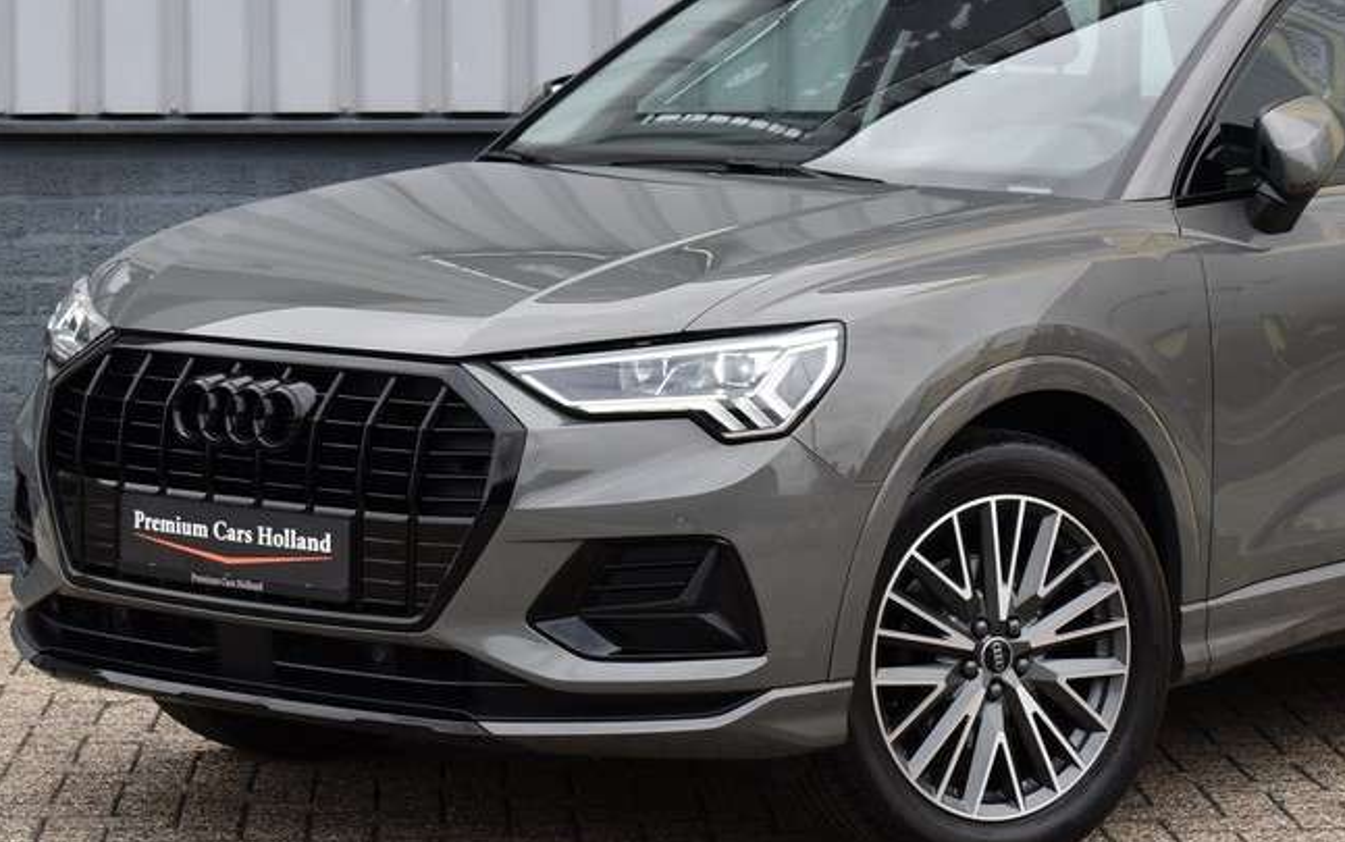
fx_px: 4437
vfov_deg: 10.8
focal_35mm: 121
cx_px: 954
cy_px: 241
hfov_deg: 17.2
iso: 250
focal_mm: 50
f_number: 8
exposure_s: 1/250
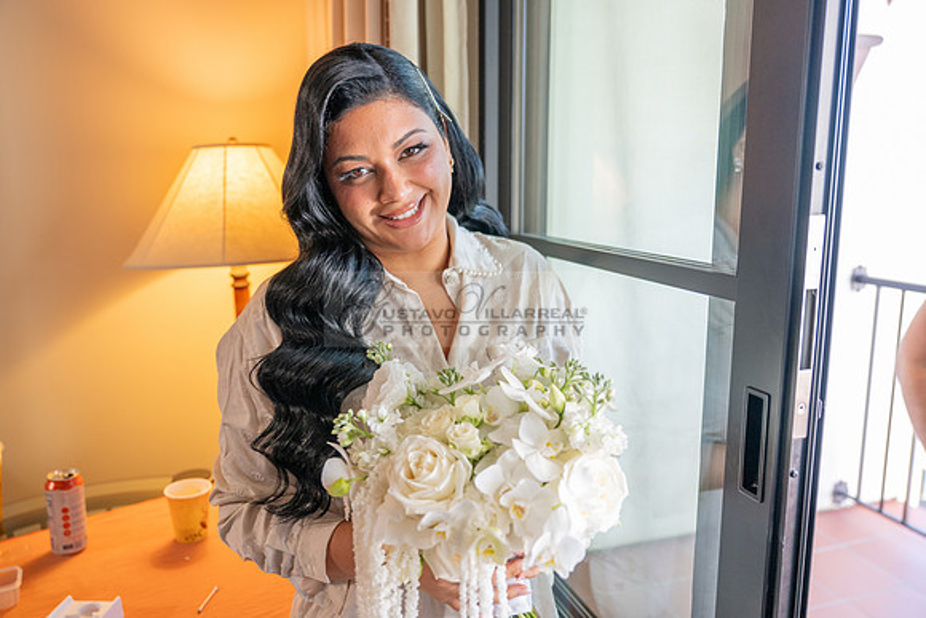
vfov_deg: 44.3
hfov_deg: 62.8
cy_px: 309
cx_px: 463
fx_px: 759
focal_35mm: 30
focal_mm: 29.5
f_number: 2.8
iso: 400
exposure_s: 1/200
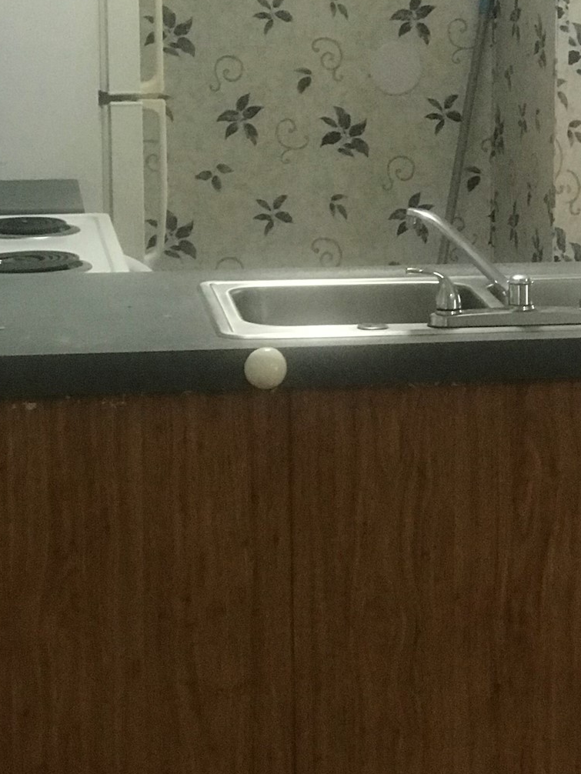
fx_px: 2595
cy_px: 272
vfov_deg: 16.9
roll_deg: -1.1
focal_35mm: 116
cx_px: 543
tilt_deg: -9.9
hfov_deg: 12.7
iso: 500
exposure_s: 1/60
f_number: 2.8
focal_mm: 6.6
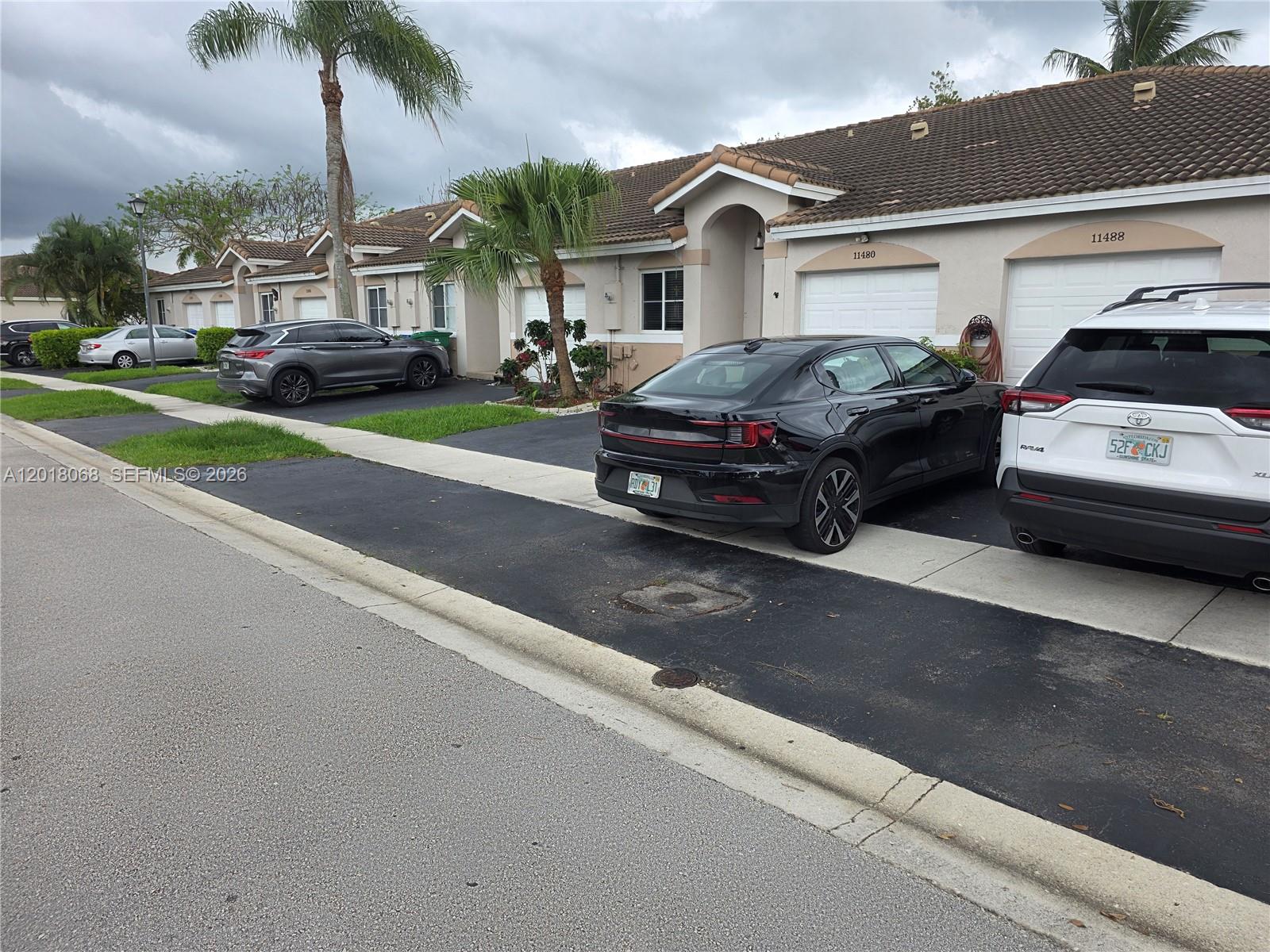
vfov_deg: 58.9
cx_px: 635
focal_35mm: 23
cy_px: 476
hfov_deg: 73.9
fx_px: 844
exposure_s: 1/359
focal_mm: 6.3
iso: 25
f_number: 1.7
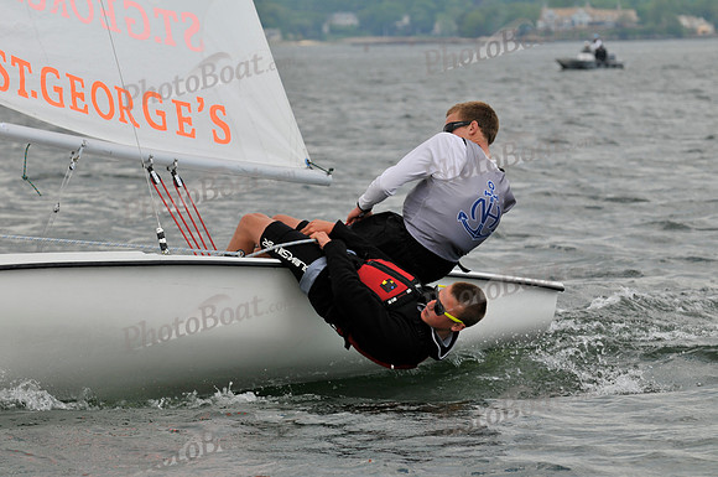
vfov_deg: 6.5
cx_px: 359
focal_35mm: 210
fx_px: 4182
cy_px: 238
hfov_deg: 9.8
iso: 200
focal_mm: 140
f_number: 6.3
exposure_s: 1/800
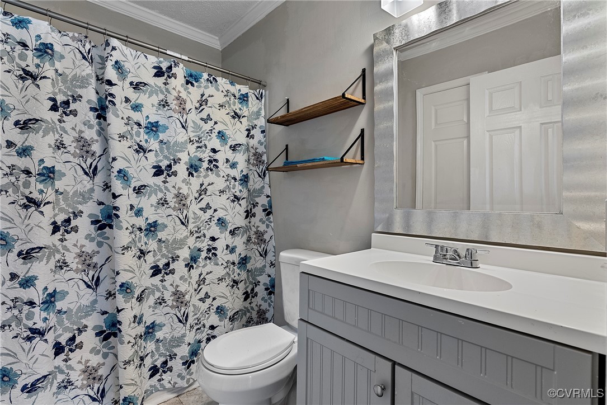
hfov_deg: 93.3
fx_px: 287
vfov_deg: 70.5
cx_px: 304
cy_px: 202
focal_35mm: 17
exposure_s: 1/2.5
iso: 800
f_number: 8
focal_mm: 17
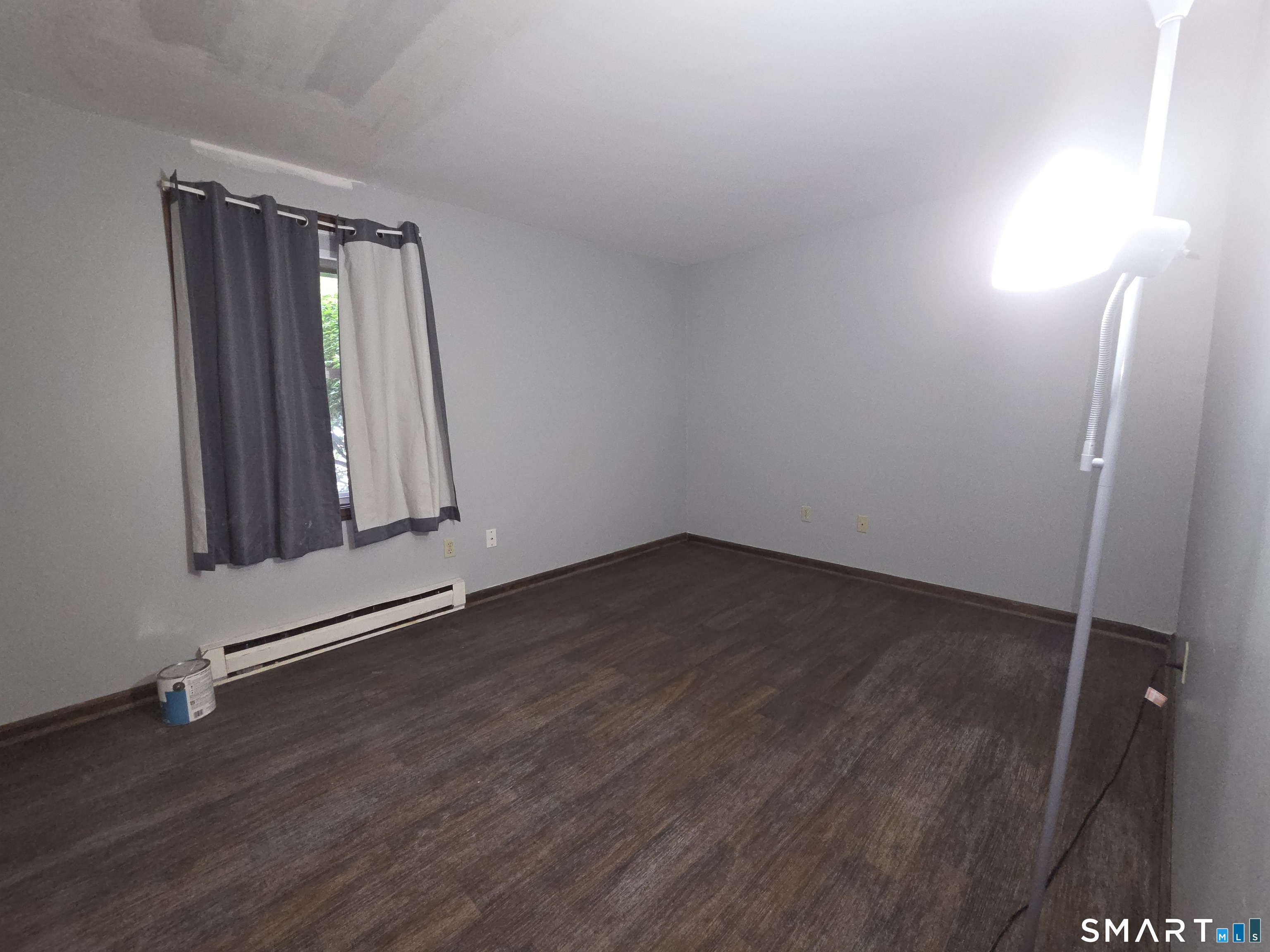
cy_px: 476
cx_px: 635
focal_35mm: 13
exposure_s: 1/30
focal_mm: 2.2
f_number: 2.2
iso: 320
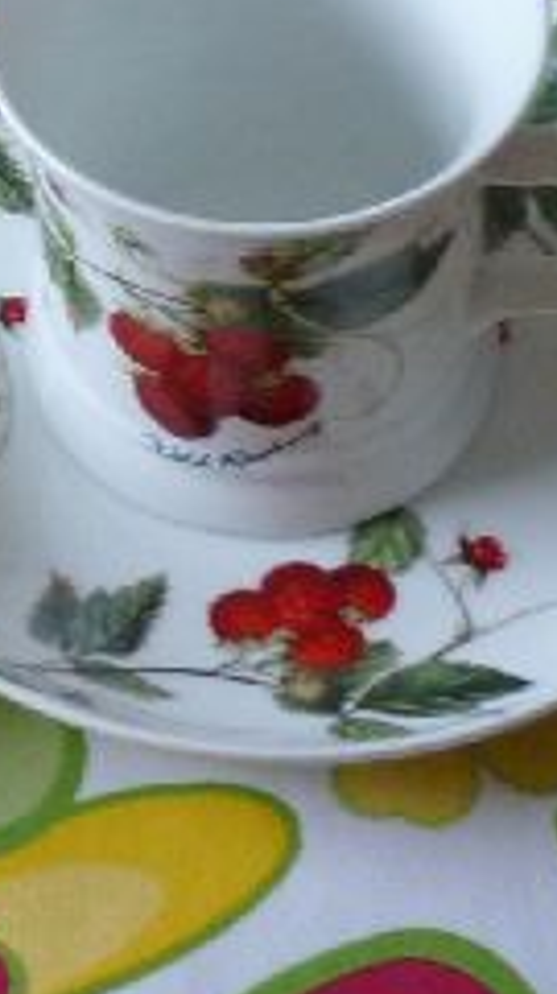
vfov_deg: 13.5
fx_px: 4030
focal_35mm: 153
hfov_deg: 7.1
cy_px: -371
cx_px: -1048
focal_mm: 5.5
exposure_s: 1/100
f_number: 2.8
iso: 160
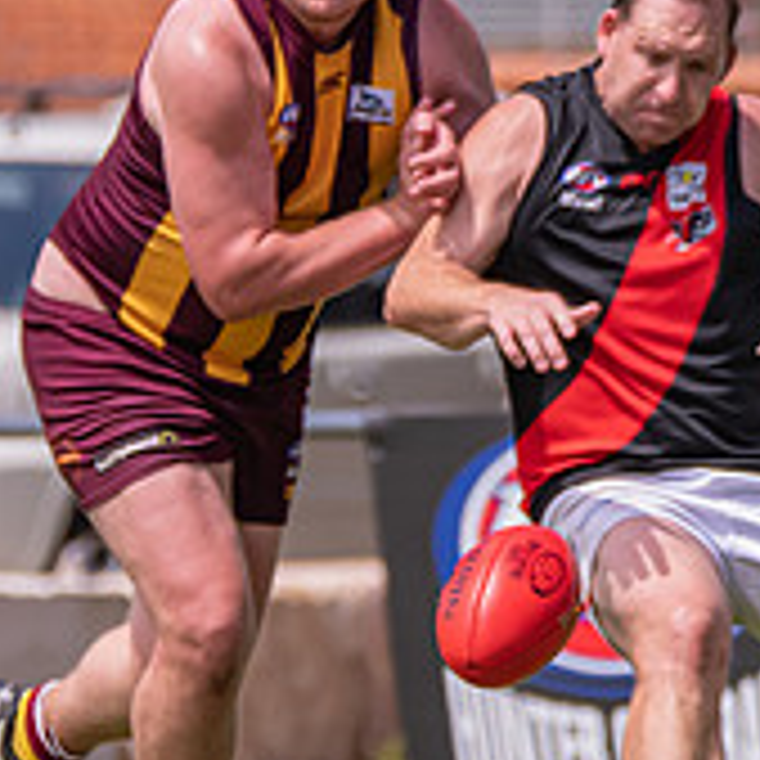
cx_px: 322
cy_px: 493
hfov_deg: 1.1
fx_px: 38849
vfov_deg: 1.1
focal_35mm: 1564
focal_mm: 380
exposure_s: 1/2500
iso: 800
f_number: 6.3
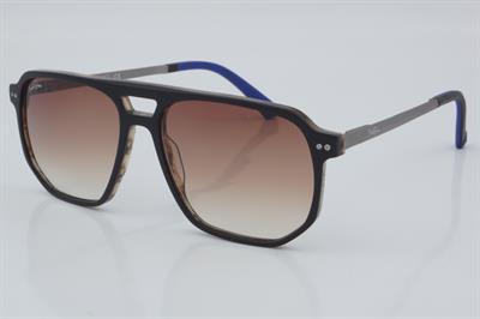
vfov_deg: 16.5
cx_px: 240
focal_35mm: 82
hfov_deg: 24.6
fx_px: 1099
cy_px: 160
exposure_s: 1/4
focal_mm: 55
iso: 100
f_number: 32
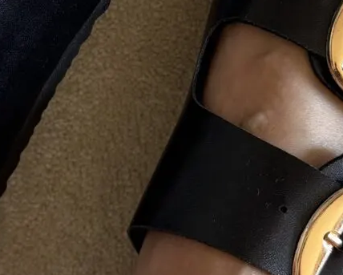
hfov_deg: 18.2
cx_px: 123
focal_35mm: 105
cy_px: 3
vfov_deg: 14.5
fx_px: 1067
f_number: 1.78
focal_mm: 6.76
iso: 200
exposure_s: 1/87
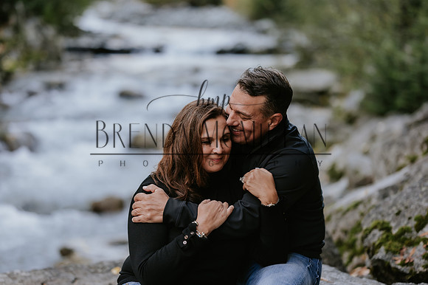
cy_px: 142
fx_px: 1010
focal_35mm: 85
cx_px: 214
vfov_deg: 16.1
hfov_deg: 23.9
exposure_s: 1/800
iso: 500
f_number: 1.8
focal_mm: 85
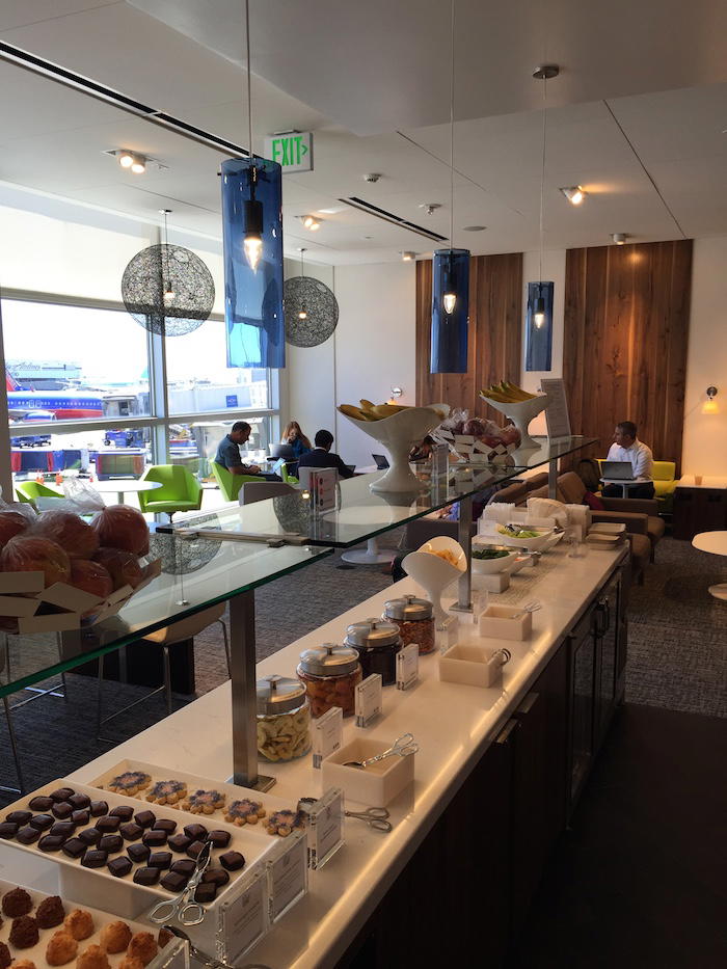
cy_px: 484
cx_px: 364
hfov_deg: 48.2
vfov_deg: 61.7
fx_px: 812
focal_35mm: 29
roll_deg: +1.2
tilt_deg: -7.8
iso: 32
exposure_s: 1/120
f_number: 2.2
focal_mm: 4.15
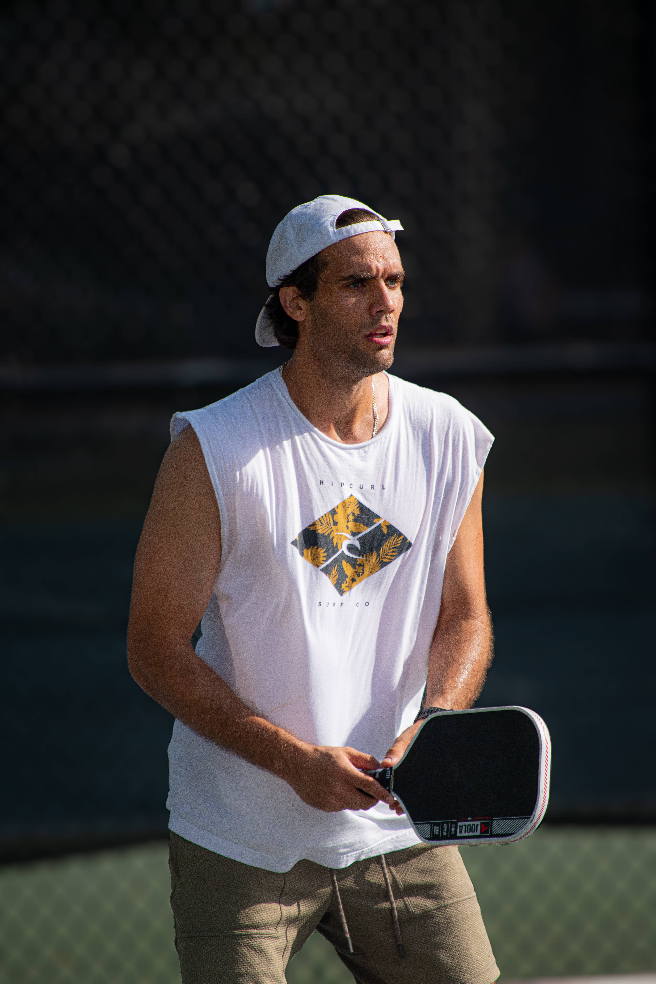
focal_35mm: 300
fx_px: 8199
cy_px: 492
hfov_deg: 4.6
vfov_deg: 6.9
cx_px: 328
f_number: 5.6
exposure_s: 1/1000
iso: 200
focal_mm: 200
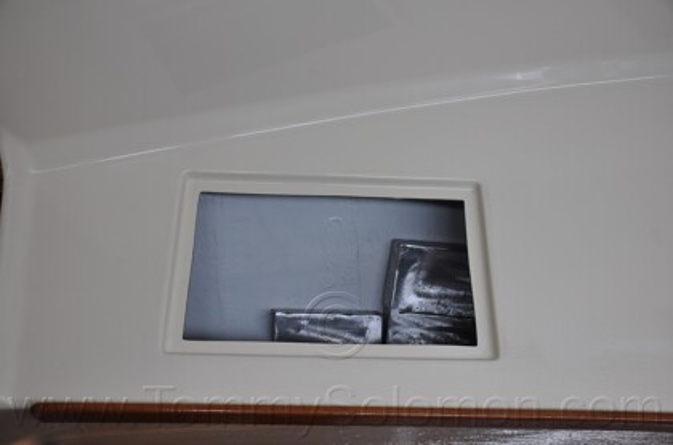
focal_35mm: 36
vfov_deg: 36.7
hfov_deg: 53.2
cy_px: 222
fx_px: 671
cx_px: 336
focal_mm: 24
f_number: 5.6
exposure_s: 1/125
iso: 400
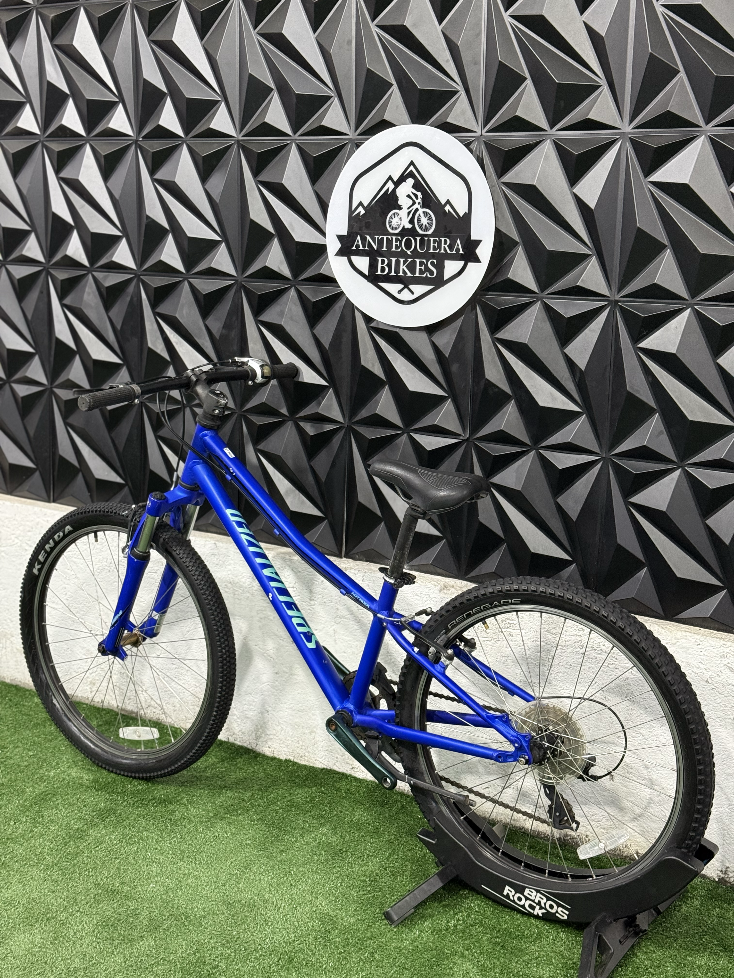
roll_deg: -2.1
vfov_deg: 39.7
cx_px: 367
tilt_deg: -10.6
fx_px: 1357
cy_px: 489
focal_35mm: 48
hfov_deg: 30.3
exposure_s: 1/60
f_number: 1.78
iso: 250
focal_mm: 6.76
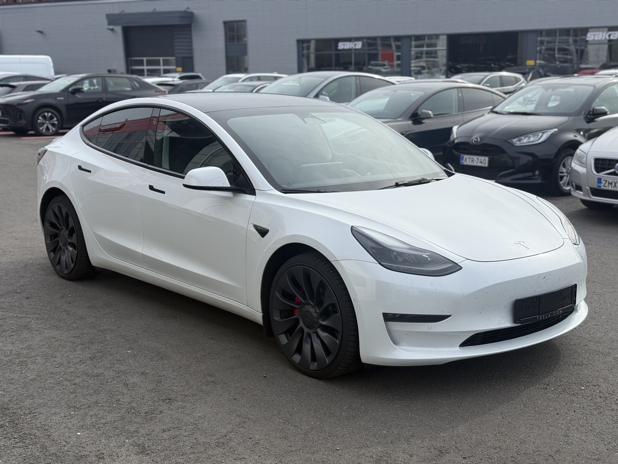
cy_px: 232
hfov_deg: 39.7
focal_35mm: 48
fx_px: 857
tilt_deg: -12.1
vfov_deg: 30.3
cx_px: 309
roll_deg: +1.2
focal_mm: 6.76
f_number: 1.78
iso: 64
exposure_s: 1/3378
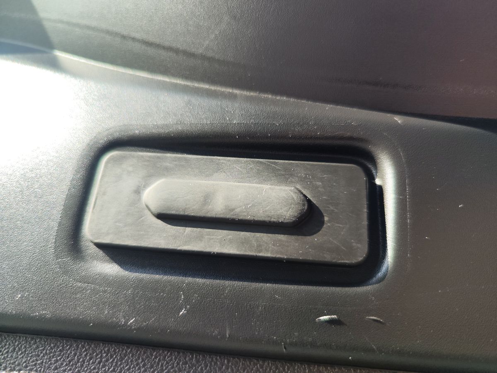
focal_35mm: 23
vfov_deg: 58.9
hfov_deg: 73.9
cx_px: 248
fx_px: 330
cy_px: 186
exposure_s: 1/857
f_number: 1.69
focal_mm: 7.01
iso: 200
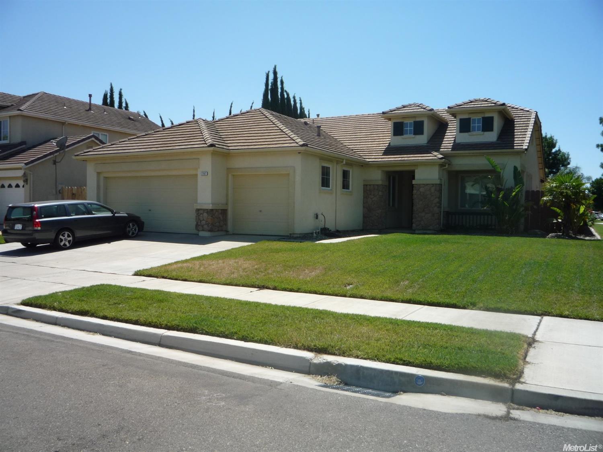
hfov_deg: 60.0
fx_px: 522
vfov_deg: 46.8
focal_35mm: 30
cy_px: 226
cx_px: 302
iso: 100
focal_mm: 5.2
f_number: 5.6
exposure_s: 1/400
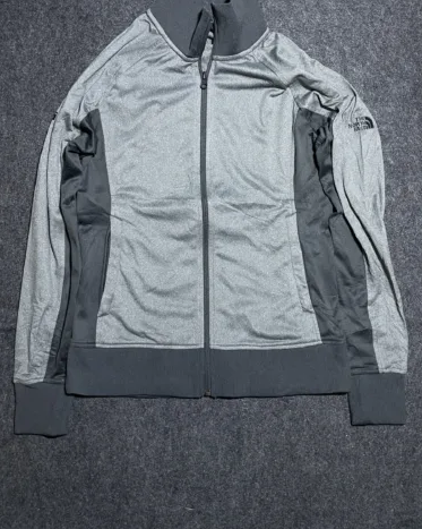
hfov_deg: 49.9
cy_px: 228
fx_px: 453
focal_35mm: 29
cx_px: 219
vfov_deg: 60.2
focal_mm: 4.2
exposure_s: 1/50
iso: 64
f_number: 1.6
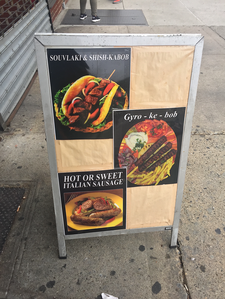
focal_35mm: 29
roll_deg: +2.0
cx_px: 112
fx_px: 251
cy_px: 150
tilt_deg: -42.0
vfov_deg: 61.7
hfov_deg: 48.2
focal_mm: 4.15
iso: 32
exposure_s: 1/235
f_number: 2.2
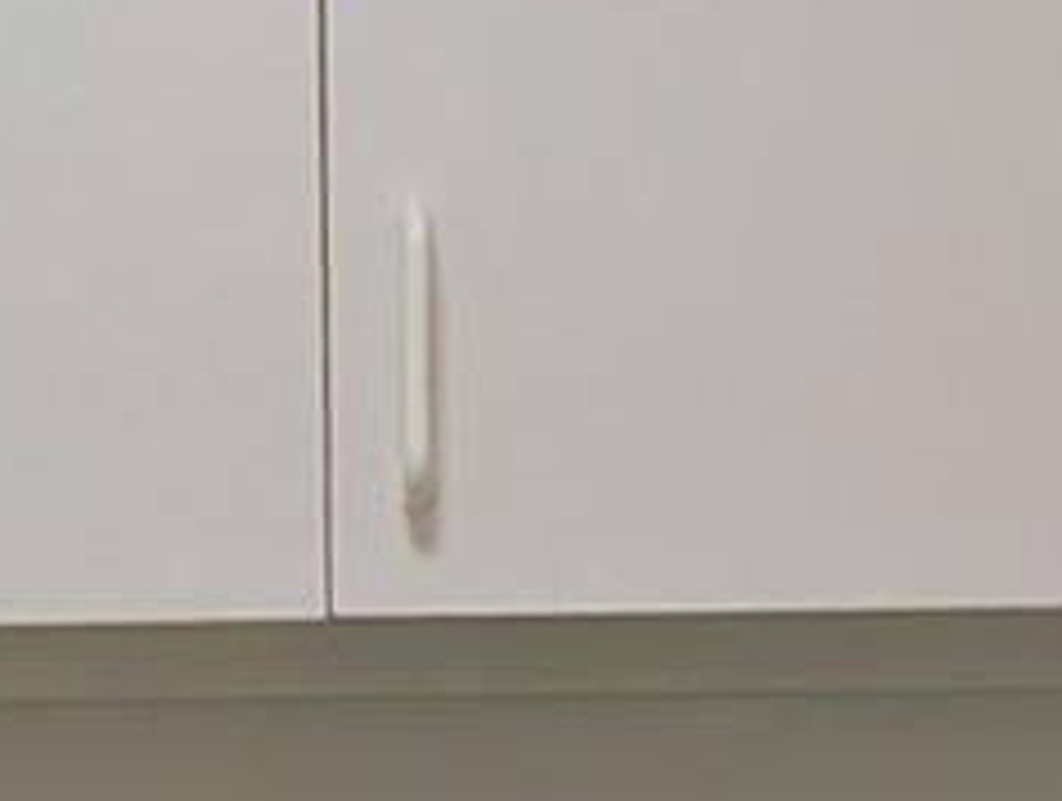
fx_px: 2490
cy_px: 1418
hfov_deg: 23.9
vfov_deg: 15.7
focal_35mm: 81
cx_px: 288
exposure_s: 1/120
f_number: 1.7
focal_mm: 2.02
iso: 159
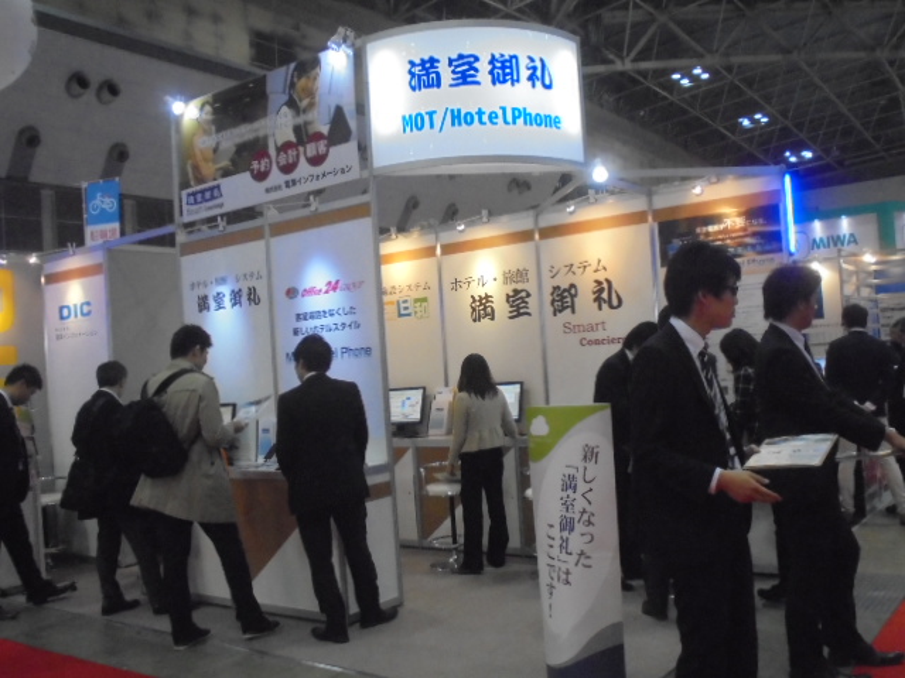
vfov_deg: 41.8
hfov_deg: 54.0
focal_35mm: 34
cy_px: 339
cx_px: 452
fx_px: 889
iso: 800
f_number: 4
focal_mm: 6.1
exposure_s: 1/100
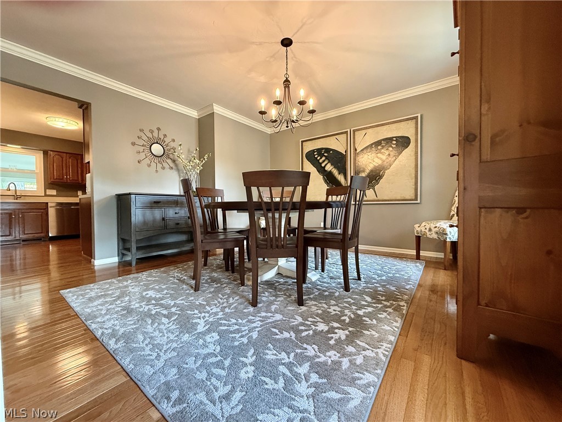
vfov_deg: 85.7
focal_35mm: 14
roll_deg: -0.1
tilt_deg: -1.2
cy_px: 211
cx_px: 281
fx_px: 227
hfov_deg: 102.1
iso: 500
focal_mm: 2.22
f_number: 2.2
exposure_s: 1/60
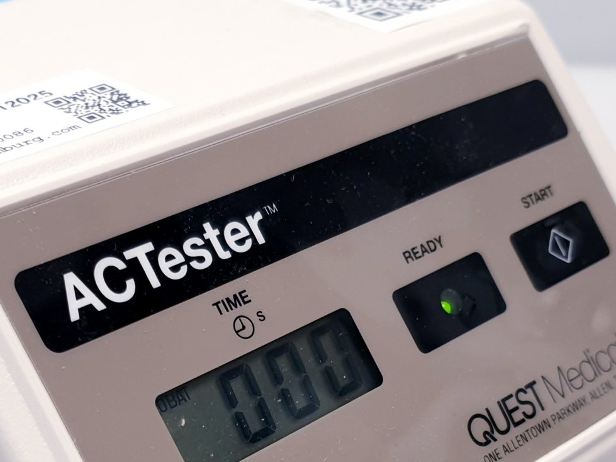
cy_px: 478
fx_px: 1210
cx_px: 237
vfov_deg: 20.8
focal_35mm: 68
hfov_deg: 28.5
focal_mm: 4.3
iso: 50
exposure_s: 1/100
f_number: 1.5
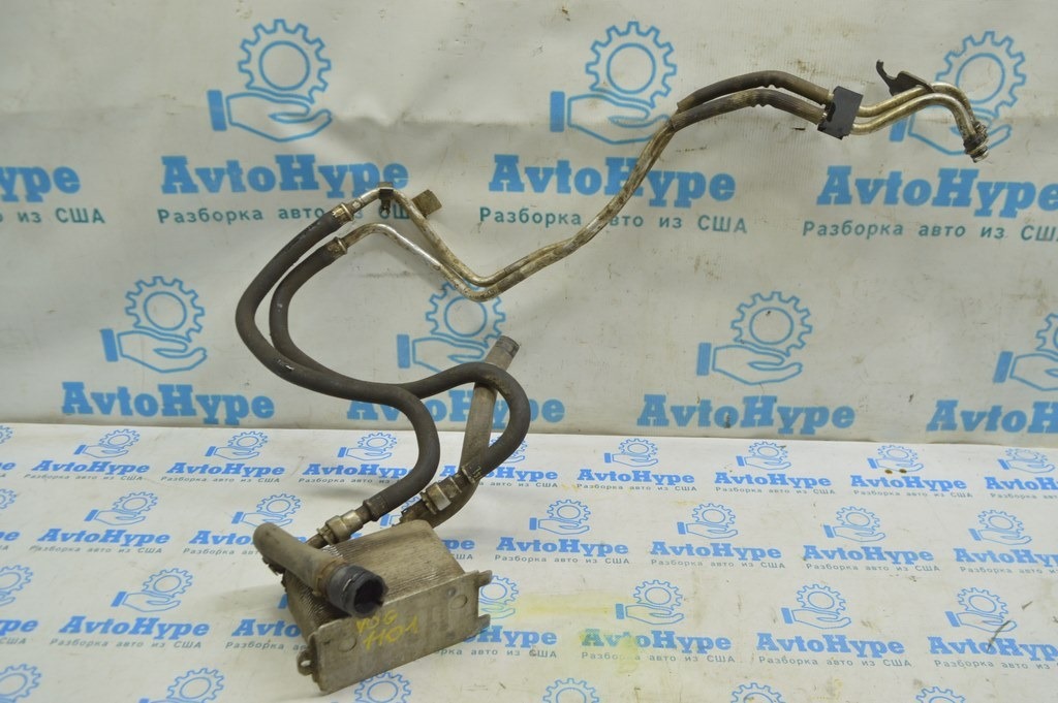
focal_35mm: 32
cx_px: 529
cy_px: 352
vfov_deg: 41.6
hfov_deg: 59.5
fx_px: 925
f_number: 5.6
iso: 400
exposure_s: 1/20
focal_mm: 21
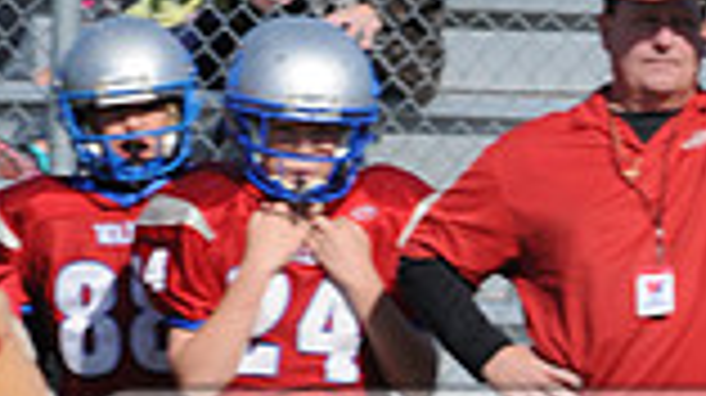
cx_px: 767
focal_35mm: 1739
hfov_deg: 1.2
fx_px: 32527
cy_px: 598
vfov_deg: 0.7
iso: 200
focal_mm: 300
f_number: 10
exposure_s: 1/500
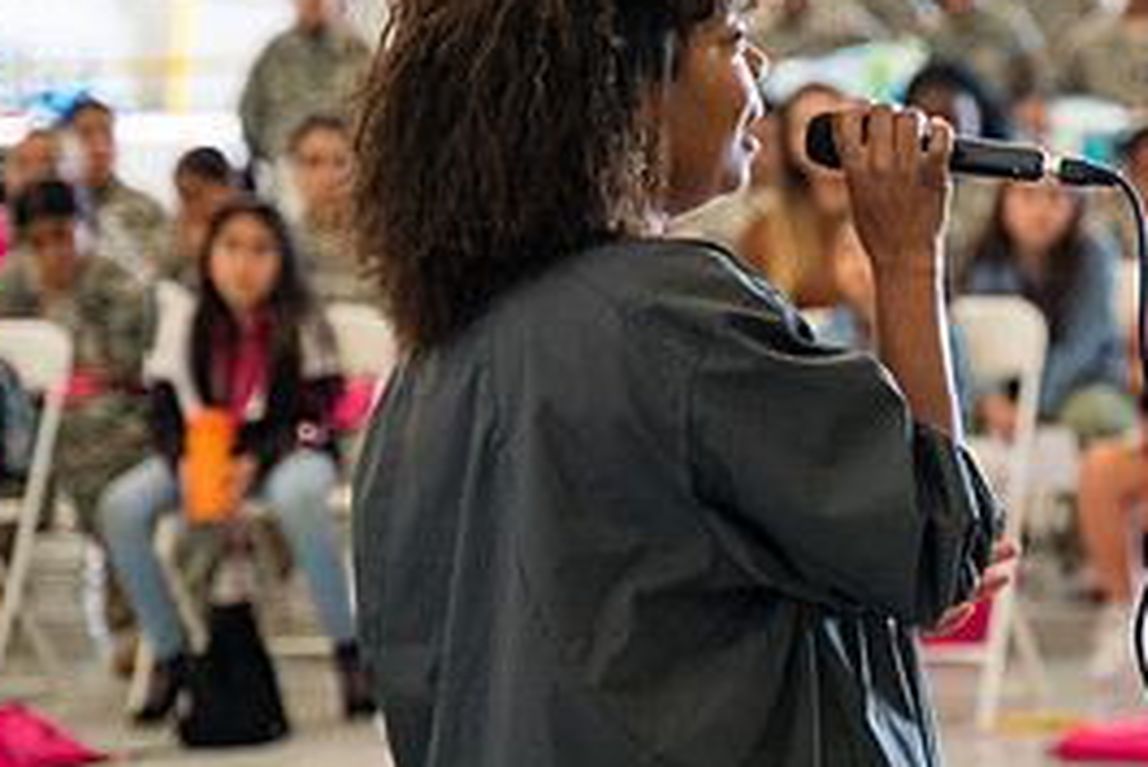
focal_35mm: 168
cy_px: 208
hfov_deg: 12.1
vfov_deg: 8.2
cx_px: 1074
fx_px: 5360
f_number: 2.8
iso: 320
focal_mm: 67
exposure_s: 1/200
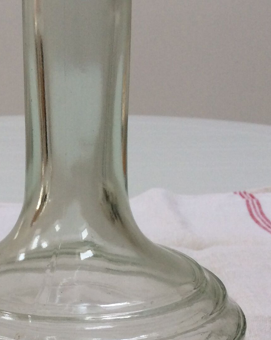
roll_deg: +1.1
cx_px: 58
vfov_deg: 24.6
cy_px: 308
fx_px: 752
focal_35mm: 75
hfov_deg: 20.2
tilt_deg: -22.8
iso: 40
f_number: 2.4
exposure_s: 1/50
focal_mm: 3.3
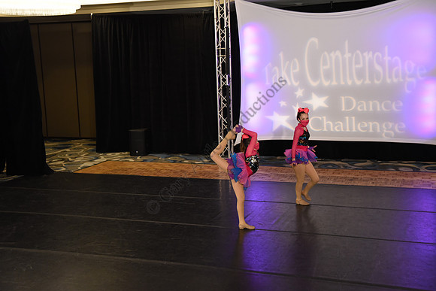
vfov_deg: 28.1
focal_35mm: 48
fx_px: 581
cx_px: 218
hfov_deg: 41.1
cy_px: 146
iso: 2500
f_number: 3.5
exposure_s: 1/400
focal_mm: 48
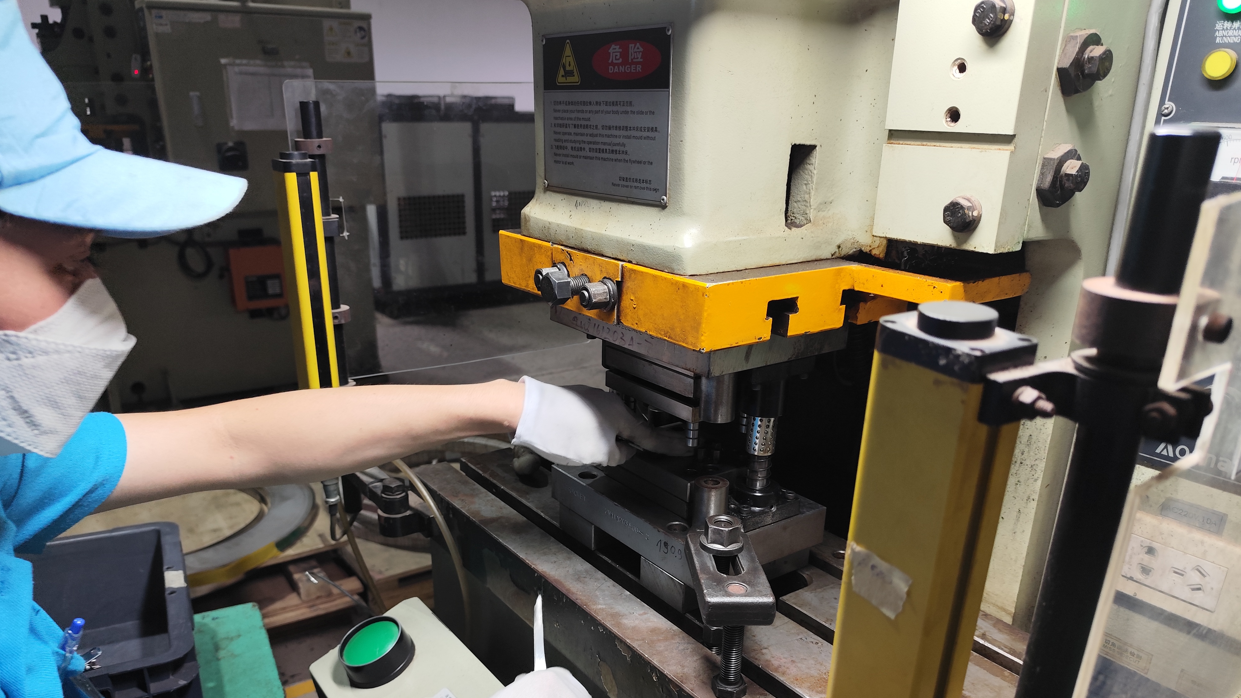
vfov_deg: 43.9
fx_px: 856
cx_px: 601
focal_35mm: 26
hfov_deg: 71.9
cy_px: 451
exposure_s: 1/50
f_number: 1.65
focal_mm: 6.14
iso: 200
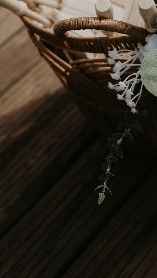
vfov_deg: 27.6
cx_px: 176
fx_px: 540
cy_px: 15
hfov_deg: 16.0
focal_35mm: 73
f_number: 3.2
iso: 100
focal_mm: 35
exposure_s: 1/2000
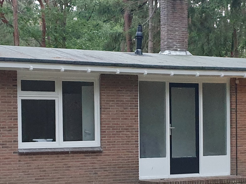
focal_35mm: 106
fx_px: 753
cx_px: 150
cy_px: 132
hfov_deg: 18.5
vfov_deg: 13.9
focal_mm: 4.3
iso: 250
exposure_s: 1/38
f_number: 1.5
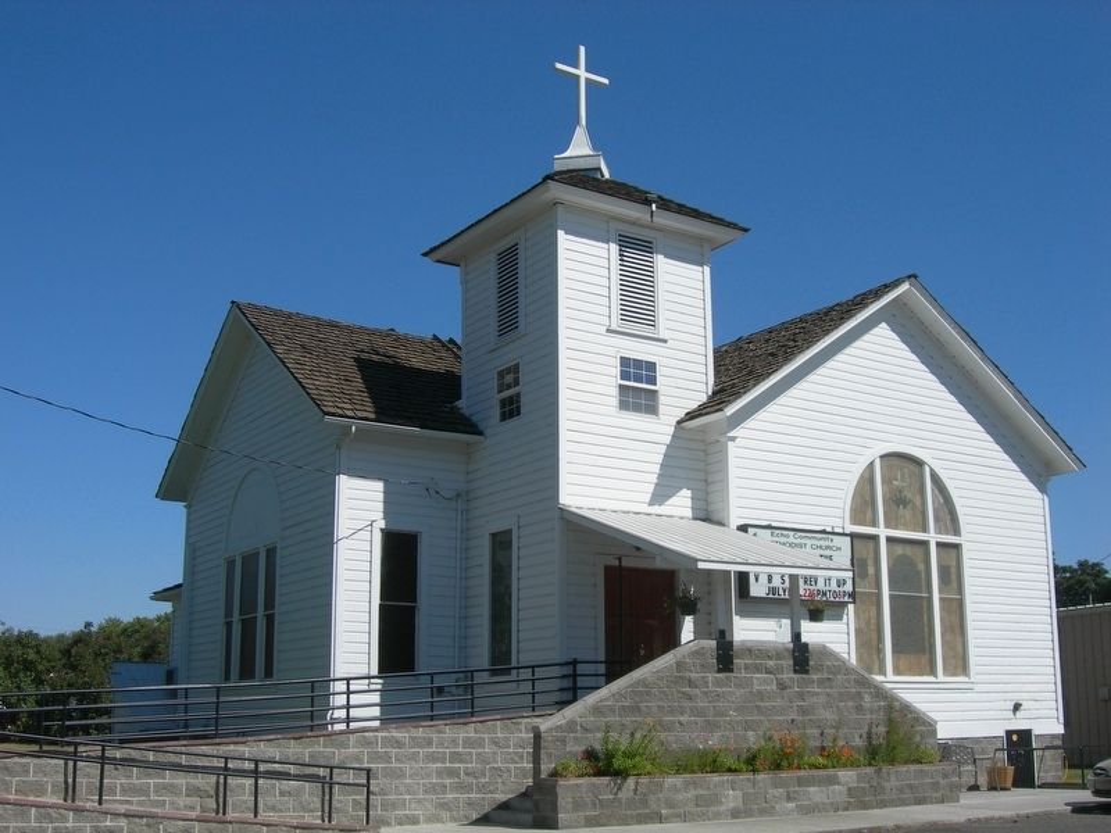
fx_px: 1316
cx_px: 556
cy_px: 416
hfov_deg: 45.8
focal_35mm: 41
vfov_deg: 35.1
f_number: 4.9
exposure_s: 1/799
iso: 50
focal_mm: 8.5
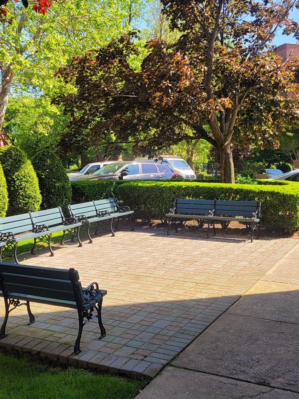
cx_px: 105
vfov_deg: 45.5
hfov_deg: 34.9
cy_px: 157
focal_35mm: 41
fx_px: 473
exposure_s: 1/385
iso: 20
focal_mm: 7
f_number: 1.8
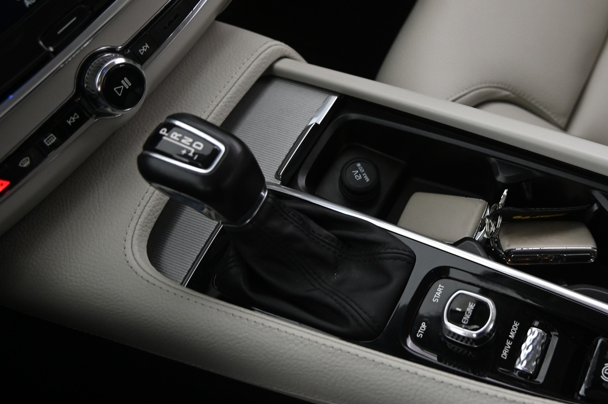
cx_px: 456
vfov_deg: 29.2
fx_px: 776
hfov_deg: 41.5
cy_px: 201
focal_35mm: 46
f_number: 4
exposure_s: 1/20
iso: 2000
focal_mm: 30
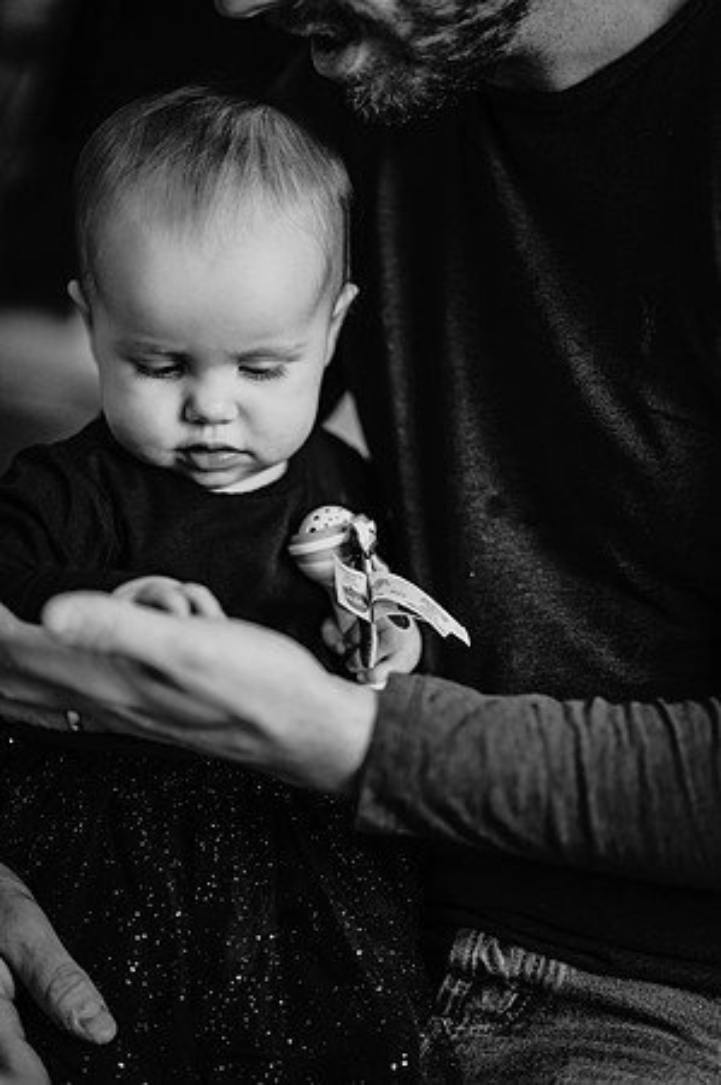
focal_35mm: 85
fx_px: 2559
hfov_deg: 16.0
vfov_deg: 23.9
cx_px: 360
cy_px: 542
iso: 280
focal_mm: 85
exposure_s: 1/160
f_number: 1.8
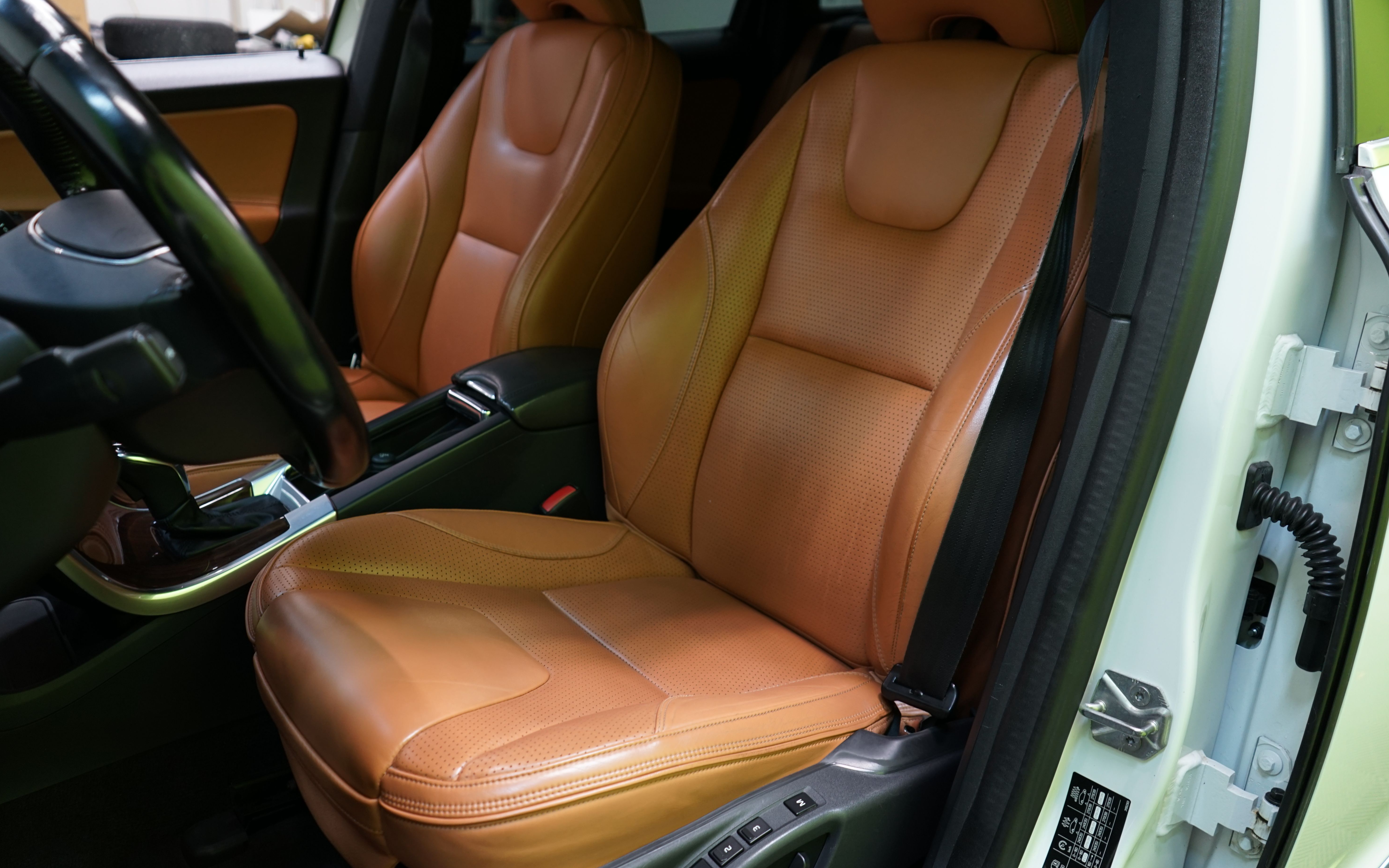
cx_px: 701
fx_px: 1098
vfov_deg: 43.1
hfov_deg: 64.6
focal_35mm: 29
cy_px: 406
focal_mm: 28
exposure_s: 1/30
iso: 500
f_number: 3.5
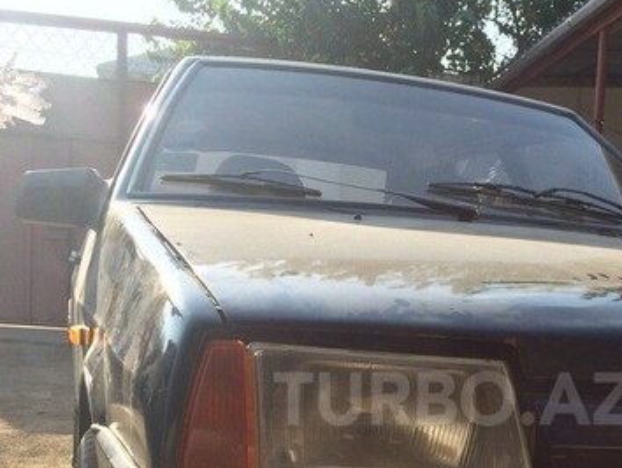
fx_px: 971
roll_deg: -2.1
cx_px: 453
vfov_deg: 26.4
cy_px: 399
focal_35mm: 54
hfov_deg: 34.9
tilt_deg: -2.6
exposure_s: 1/1172
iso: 32
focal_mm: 4.15
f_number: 2.2
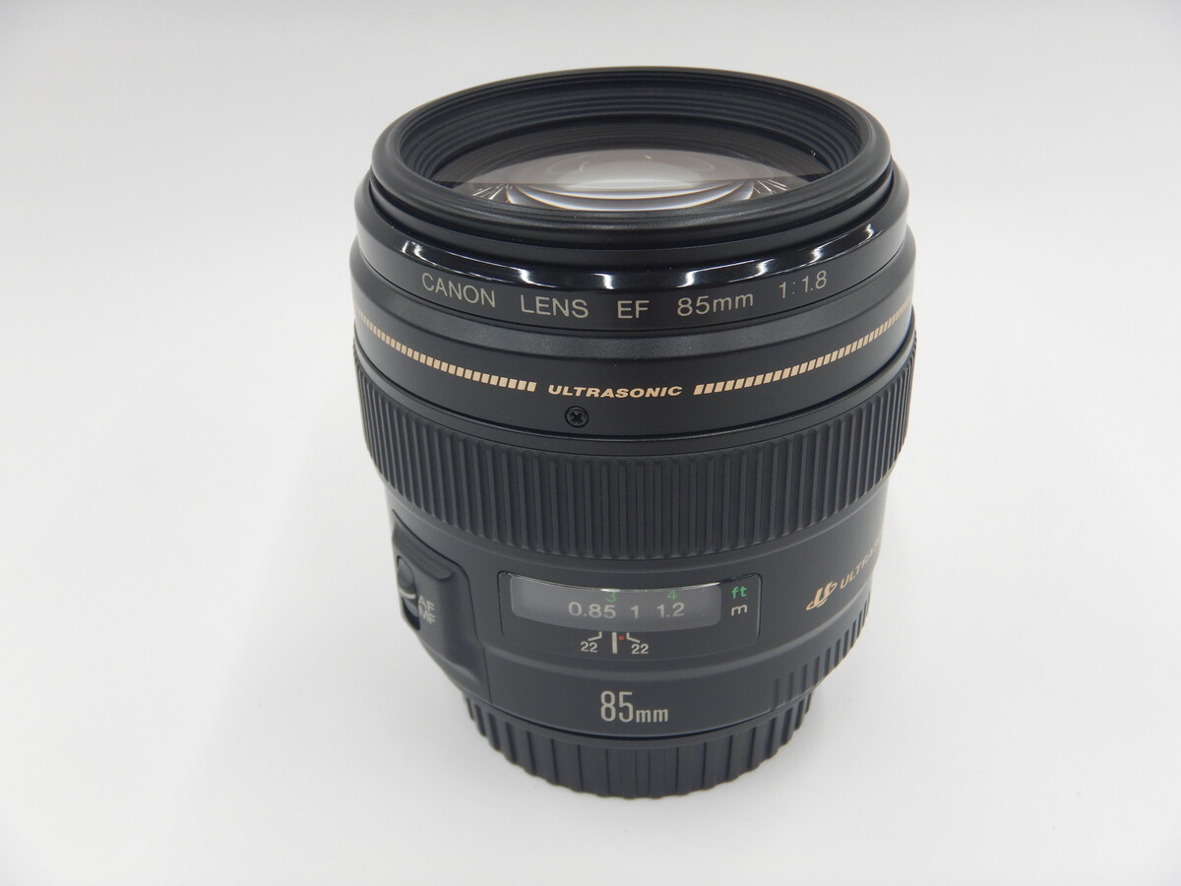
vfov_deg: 38.7
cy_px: 443
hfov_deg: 50.1
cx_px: 590
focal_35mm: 37
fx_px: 1262
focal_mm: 6.6
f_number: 4.2
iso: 140
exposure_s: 1/30
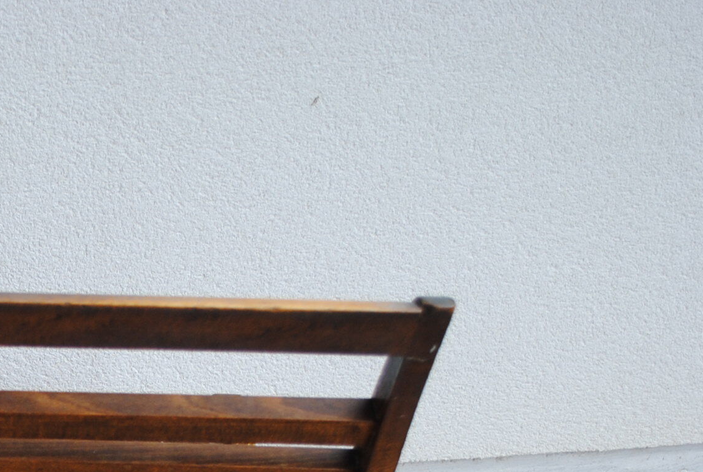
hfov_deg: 22.0
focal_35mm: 84
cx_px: -180
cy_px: 585
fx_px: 1644
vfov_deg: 15.7
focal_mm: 22
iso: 200
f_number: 4
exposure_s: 1/50
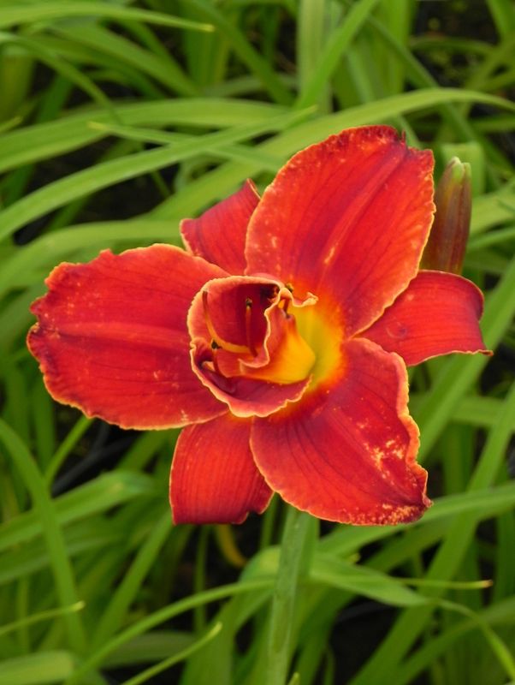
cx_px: 258
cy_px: 342
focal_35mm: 117
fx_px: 2316
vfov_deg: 16.8
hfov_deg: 12.7
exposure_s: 1/320
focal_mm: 20.8
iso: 160
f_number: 4.5
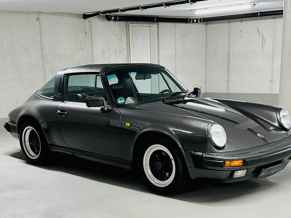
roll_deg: +1.5
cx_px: 151
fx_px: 227
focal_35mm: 27
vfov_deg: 51.3
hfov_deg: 65.3
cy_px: 105
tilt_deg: -14.9
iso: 125
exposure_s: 1/50
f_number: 1.78
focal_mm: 6.86
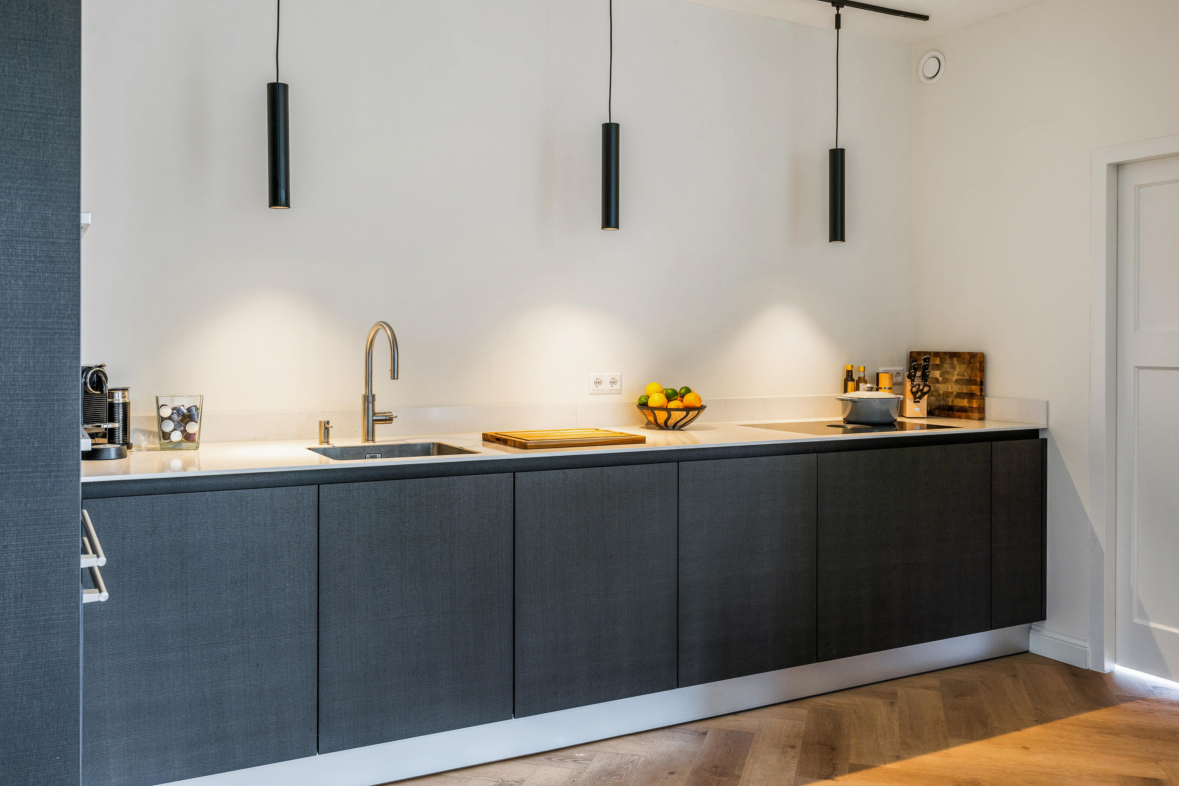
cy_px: 405
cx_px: 569
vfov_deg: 42.1
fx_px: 1022
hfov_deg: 59.9
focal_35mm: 31
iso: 160
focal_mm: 29.2
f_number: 7.1
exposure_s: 1/13
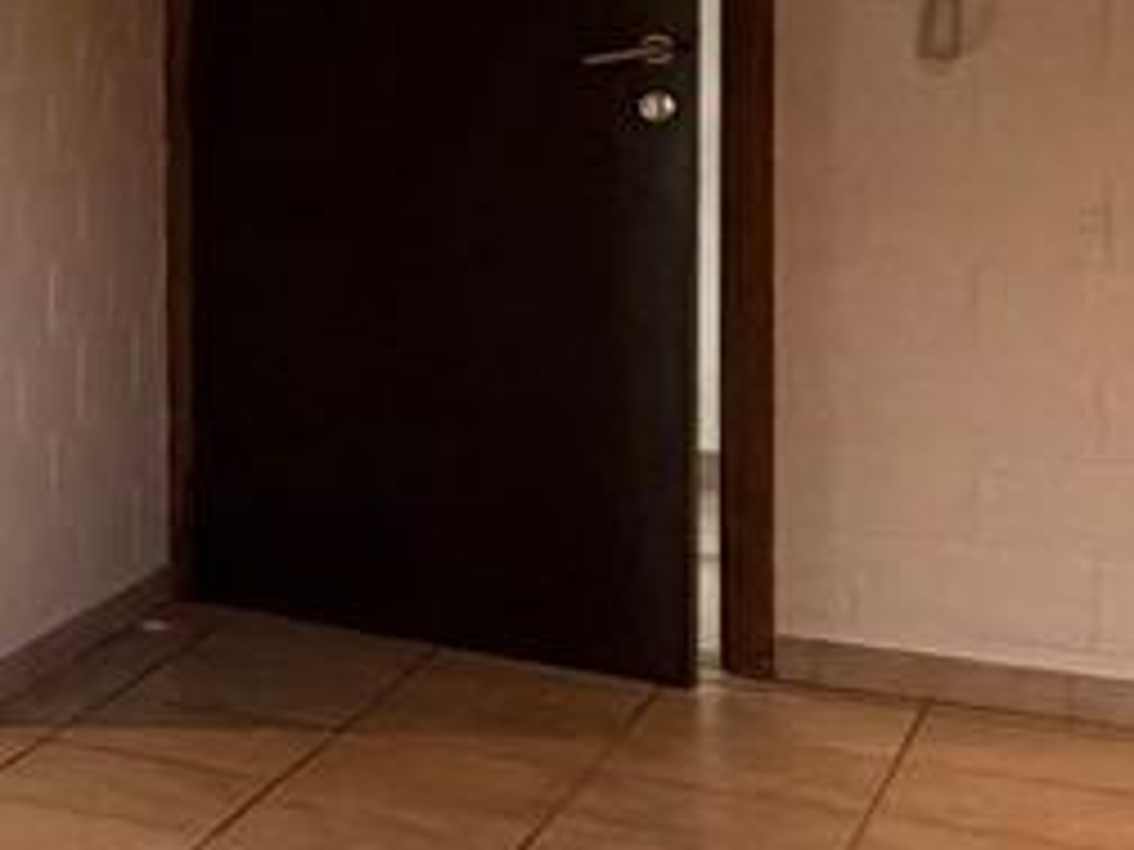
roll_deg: +1.2
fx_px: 2916
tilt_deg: -1.2
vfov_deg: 16.3
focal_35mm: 89
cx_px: -1224
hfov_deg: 16.2
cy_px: 22
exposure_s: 1/121
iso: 250
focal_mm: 2.22
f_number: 2.2
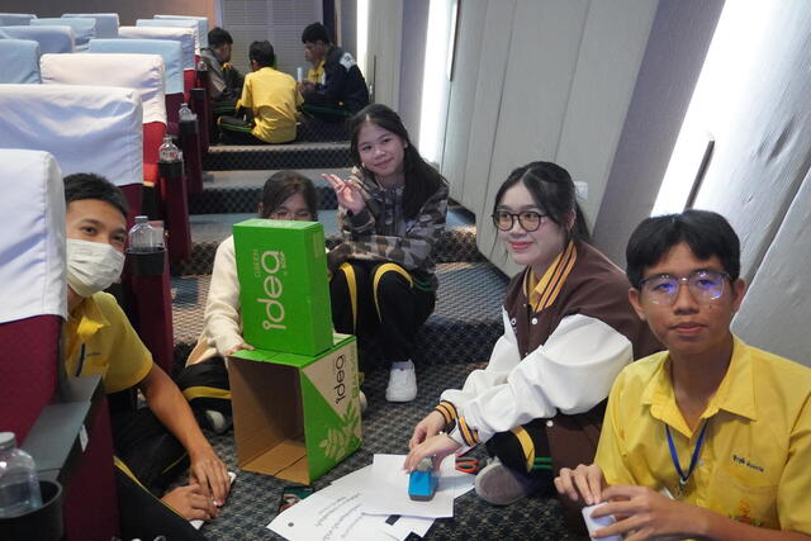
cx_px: 406
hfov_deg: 53.1
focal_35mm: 36
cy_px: 270
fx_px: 811
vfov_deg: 36.9
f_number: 4.5
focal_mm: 24
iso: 5000
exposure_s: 1/160
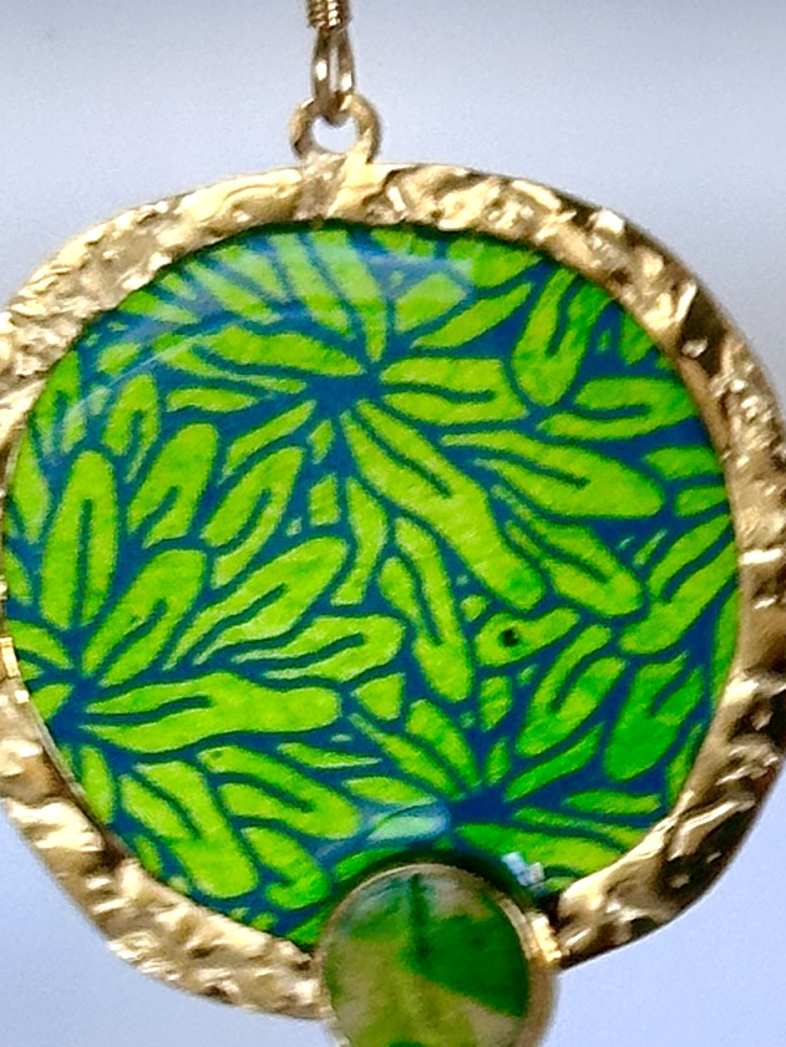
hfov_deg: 6.4
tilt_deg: -4.7
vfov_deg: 8.6
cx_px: 1239
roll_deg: +0.0
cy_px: 1021
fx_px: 6961
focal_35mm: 230
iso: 50
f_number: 1.78
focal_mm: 6.86
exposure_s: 1/50
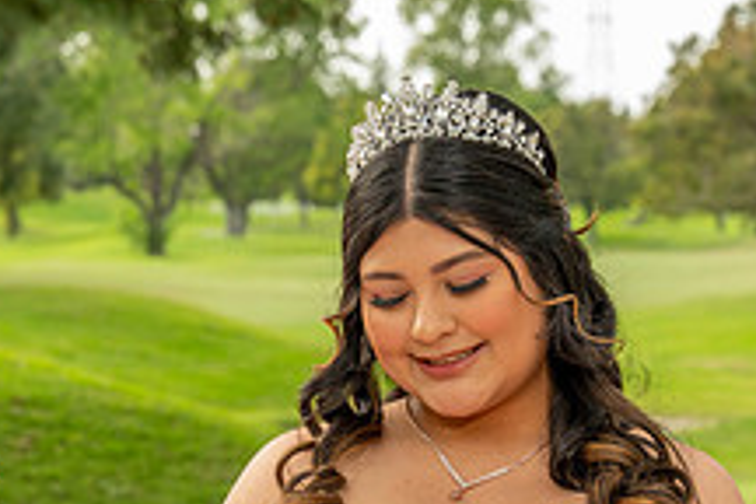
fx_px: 3948
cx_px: 402
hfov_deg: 10.9
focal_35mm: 188
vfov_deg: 7.3
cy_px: 541
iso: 320
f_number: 6.3
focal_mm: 70
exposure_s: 1/200
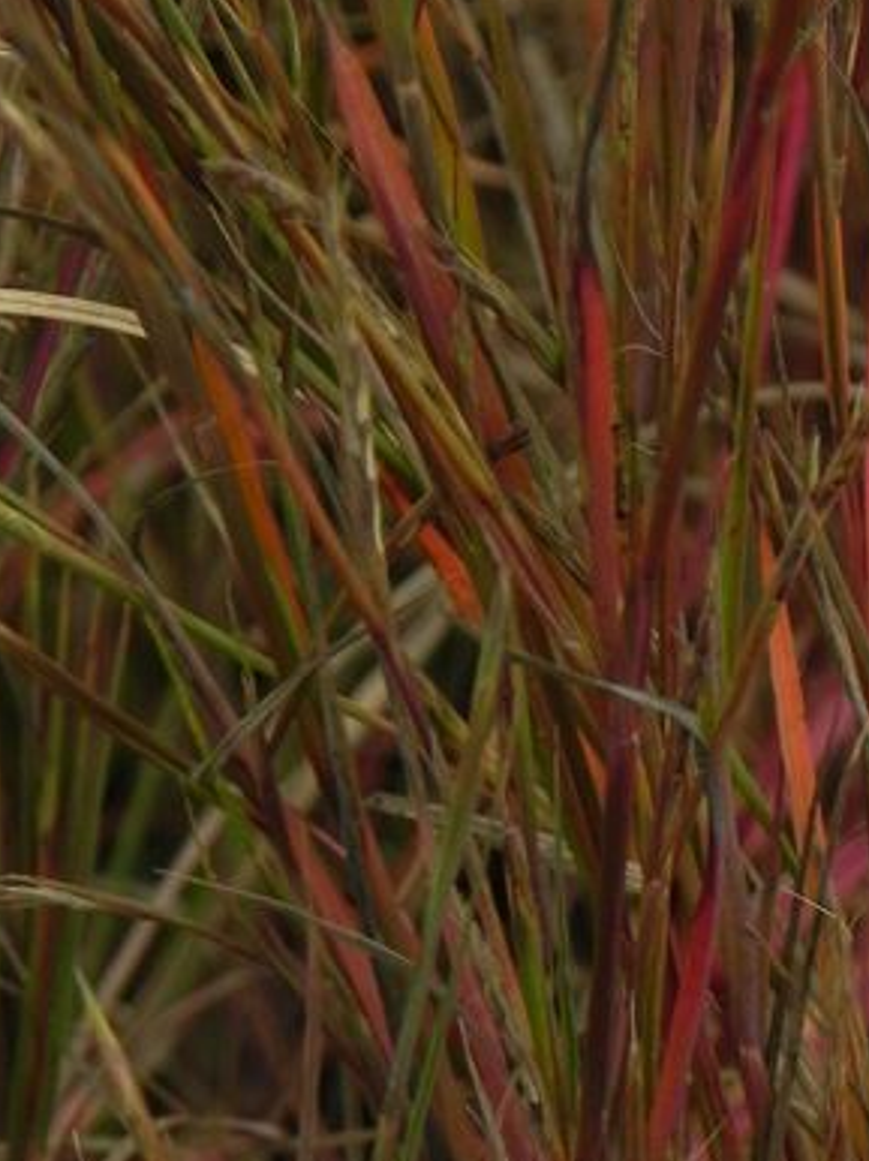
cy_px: 701
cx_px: 710
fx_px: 11259
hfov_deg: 4.4
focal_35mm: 336
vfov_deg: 5.9
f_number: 5
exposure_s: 1/40
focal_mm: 28.8
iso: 160
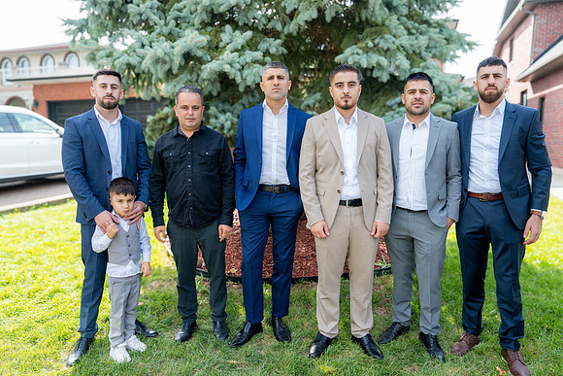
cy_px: 188
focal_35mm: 25
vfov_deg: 51.3
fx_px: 391
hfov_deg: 71.5
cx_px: 282
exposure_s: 1/320
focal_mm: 25
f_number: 5
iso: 320
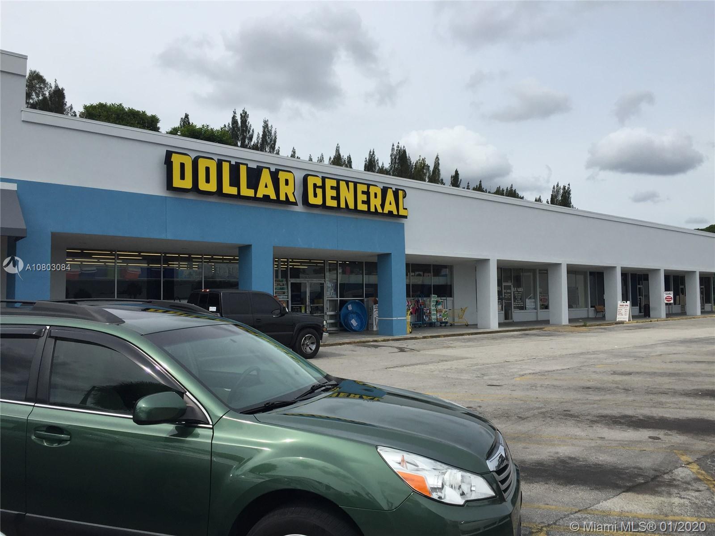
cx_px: 358
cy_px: 268
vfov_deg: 48.2
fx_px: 599
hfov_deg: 61.7
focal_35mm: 29
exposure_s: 1/2825
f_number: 2.2
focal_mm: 4.15
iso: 32
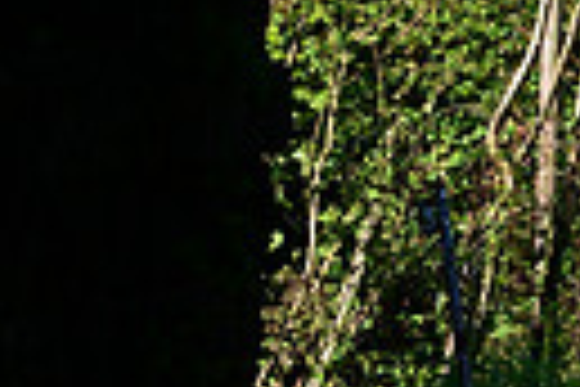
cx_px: 1295
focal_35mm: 495
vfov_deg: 2.8
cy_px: -304
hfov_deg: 4.1
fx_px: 7974
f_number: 13
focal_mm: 110
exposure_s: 1/800
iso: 800
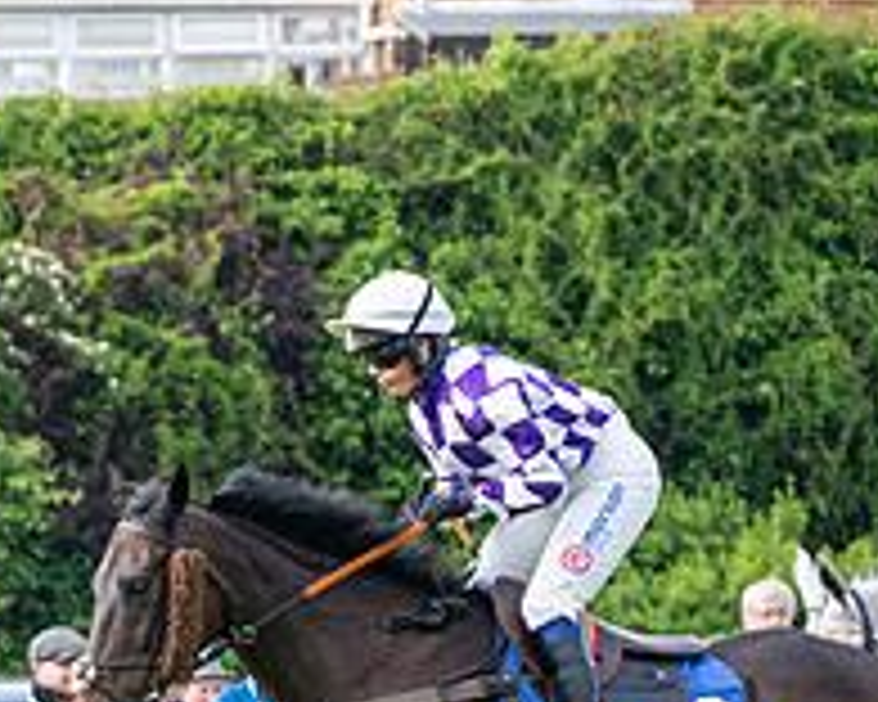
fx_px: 10108
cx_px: 697
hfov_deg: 5.0
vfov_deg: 4.0
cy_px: 652
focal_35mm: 389
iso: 640
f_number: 4
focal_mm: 98
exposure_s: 1/2000
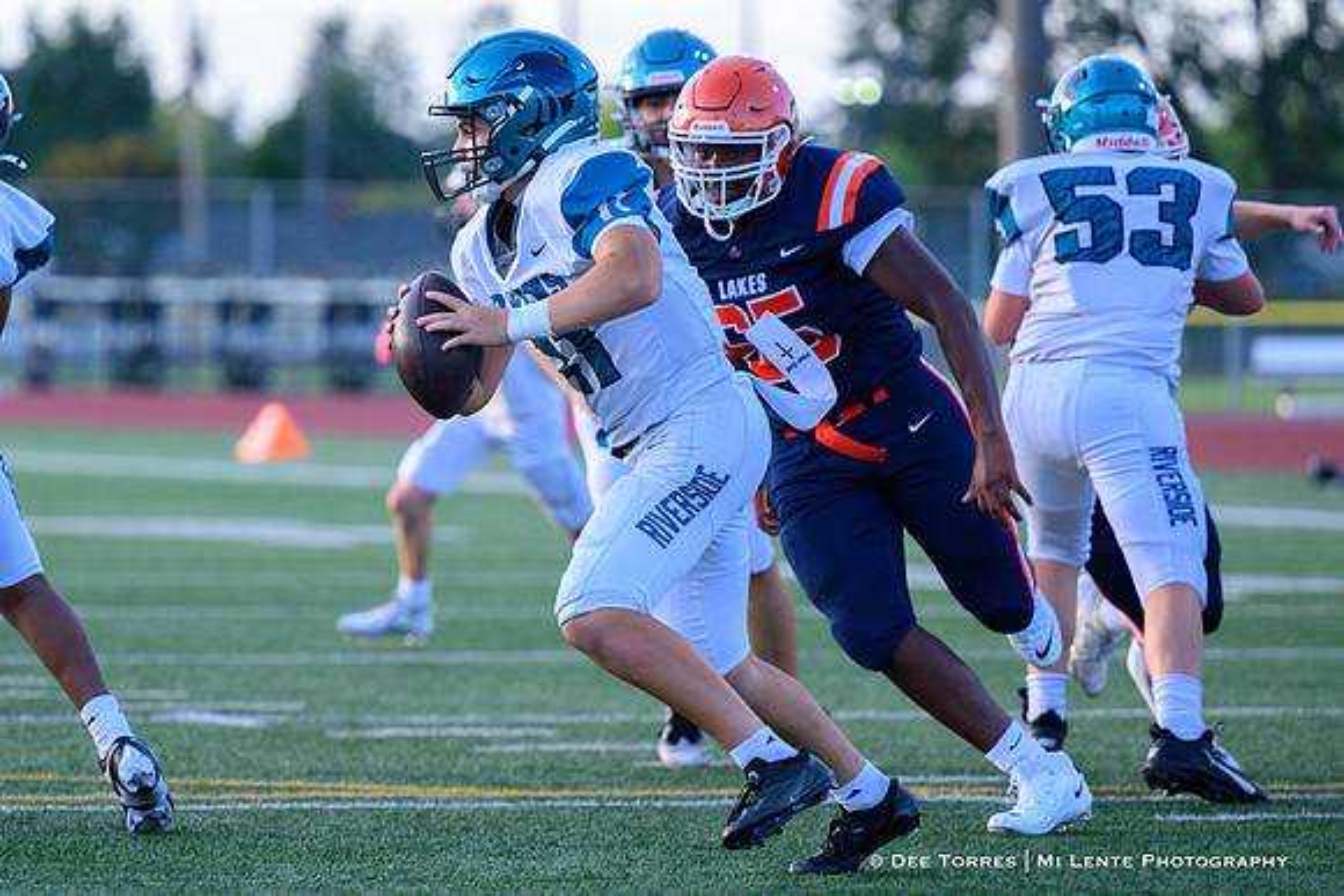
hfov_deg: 7.2
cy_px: 515
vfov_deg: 4.8
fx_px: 10653
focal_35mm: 285
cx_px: 575
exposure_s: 1/2000
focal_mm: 230
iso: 2800
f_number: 4
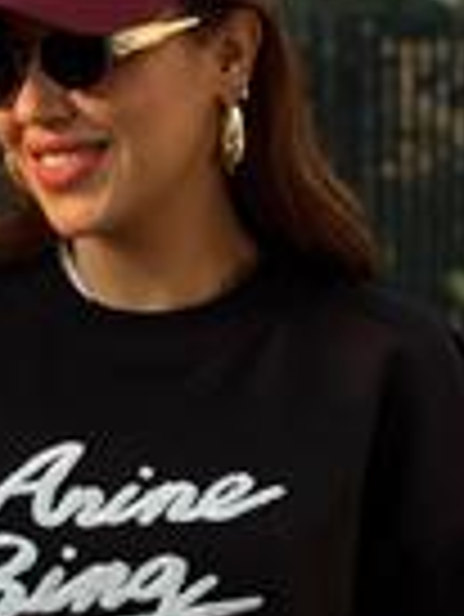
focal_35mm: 187
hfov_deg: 7.9
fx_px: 3337
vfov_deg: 10.5
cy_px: 587
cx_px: 77
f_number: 1.78
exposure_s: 1/846
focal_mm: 6.76
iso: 100
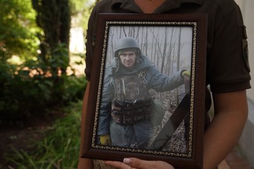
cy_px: 84
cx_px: 127
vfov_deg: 35.4
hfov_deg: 51.3
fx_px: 264
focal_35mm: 38
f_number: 3.2
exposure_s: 1/100
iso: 100
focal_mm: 25
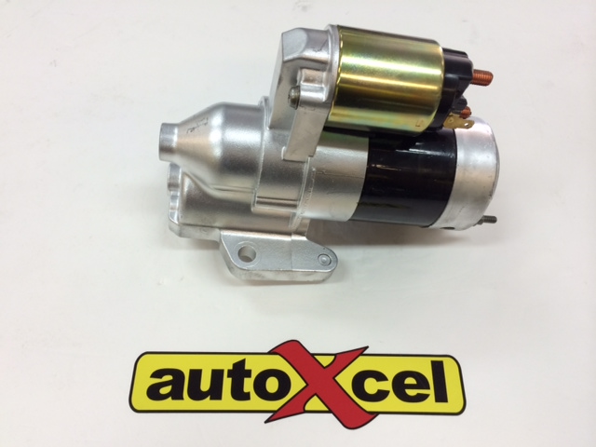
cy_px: 224
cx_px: 298
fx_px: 517
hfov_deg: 60.0
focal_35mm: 30
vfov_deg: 46.8
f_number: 2.2
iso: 40
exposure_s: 1/33
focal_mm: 4.12
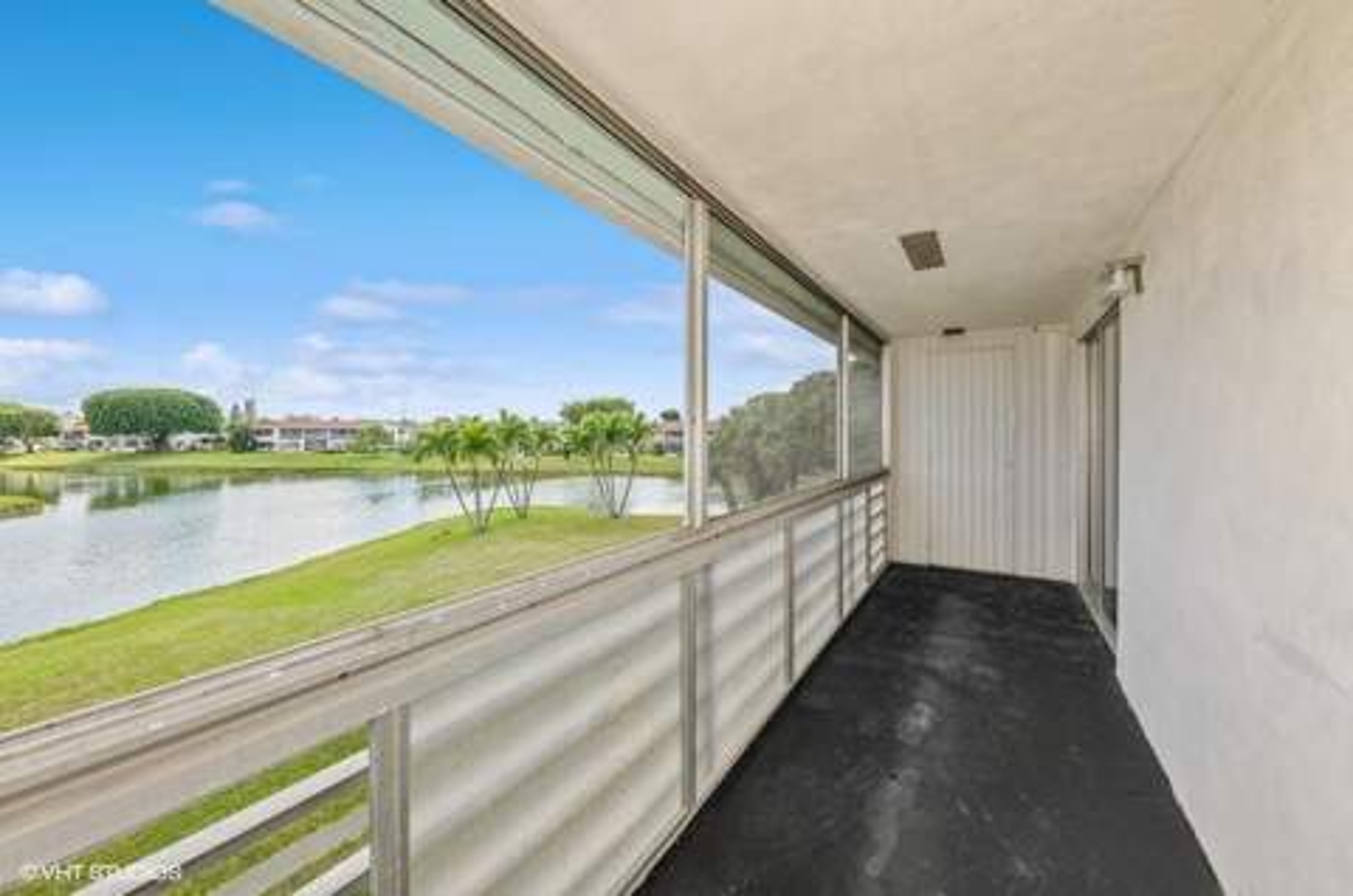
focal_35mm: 12
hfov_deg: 112.7
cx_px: 676
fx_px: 450
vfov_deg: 89.8
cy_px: 448
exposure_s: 1/400
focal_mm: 12
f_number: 8
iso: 160
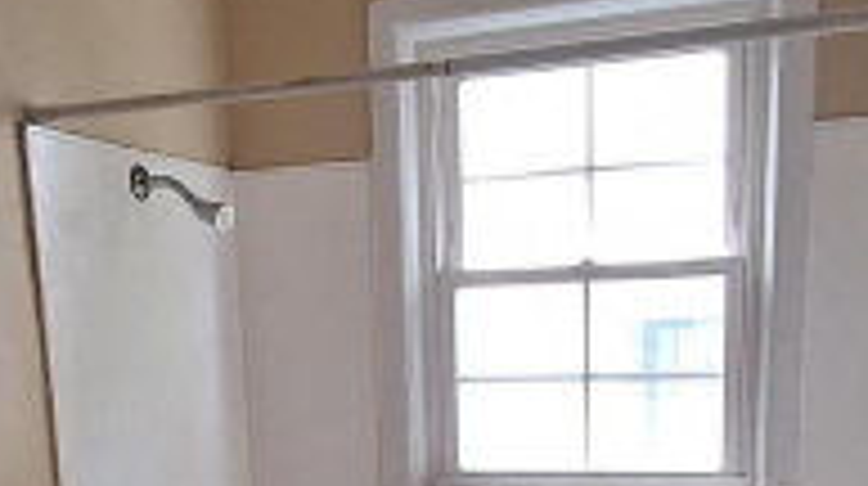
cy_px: 569
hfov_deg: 42.1
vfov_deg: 22.6
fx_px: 1126
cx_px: 391
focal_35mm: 49
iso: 125
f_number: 2.2
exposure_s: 1/50
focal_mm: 1.74
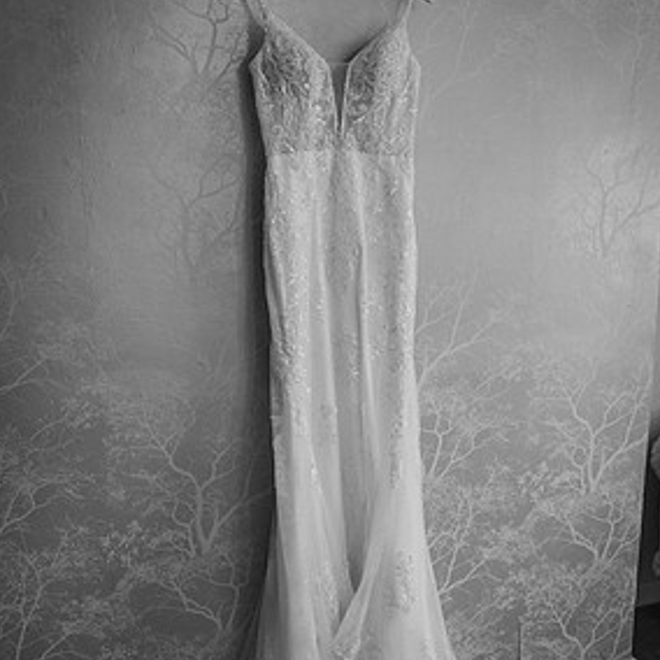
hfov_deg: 36.1
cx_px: 338
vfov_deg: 35.9
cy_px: 400
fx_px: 1014
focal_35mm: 47
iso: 720
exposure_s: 1/200
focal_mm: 35
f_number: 2.8
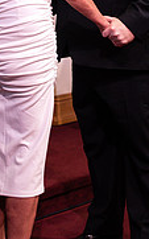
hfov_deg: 7.4
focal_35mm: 177
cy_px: 9
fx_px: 1151
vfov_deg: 11.7
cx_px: 115
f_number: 2.8
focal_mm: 70
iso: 800
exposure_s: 1/200
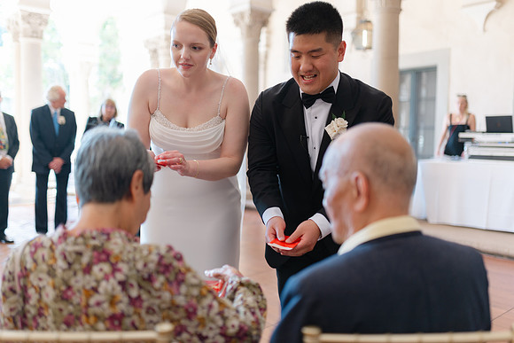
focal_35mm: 35
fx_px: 500
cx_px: 257
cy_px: 172
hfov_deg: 54.4
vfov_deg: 37.9
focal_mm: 35
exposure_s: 1/125
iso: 125
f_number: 1.4
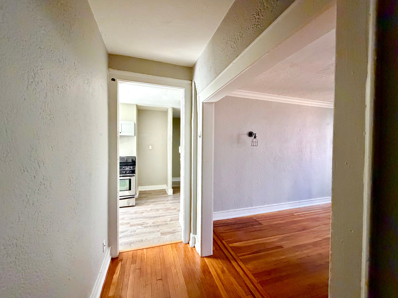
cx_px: 199
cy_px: 149
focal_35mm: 14
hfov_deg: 102.1
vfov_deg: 85.7
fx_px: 161
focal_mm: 2.22
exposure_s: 1/60
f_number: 2.2
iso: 1000
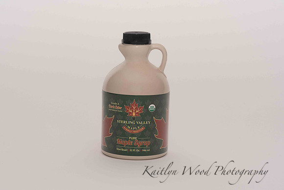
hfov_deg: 23.9
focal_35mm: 85
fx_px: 671
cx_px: 142
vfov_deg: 16.1
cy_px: 95
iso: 400
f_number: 13
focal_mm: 85
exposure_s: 1/100
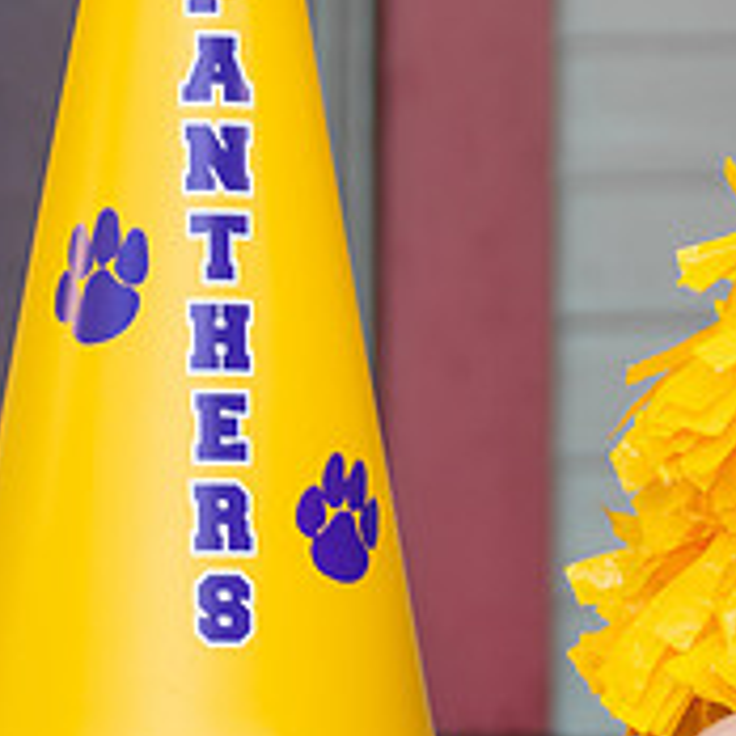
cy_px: -108
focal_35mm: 429
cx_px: 1119
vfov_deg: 4.1
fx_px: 10320
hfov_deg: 4.1
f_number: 2.8
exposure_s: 1/320
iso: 160
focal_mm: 125
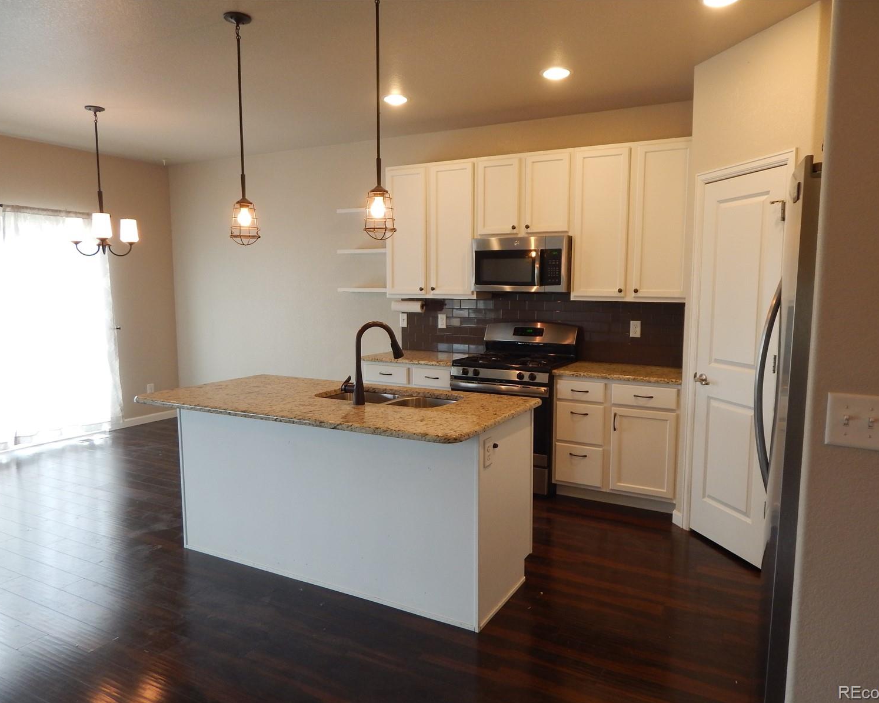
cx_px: 463
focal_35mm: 23
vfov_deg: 60.9
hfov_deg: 72.5
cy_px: 352
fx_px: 598
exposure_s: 1/30
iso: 160
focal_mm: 4
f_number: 3
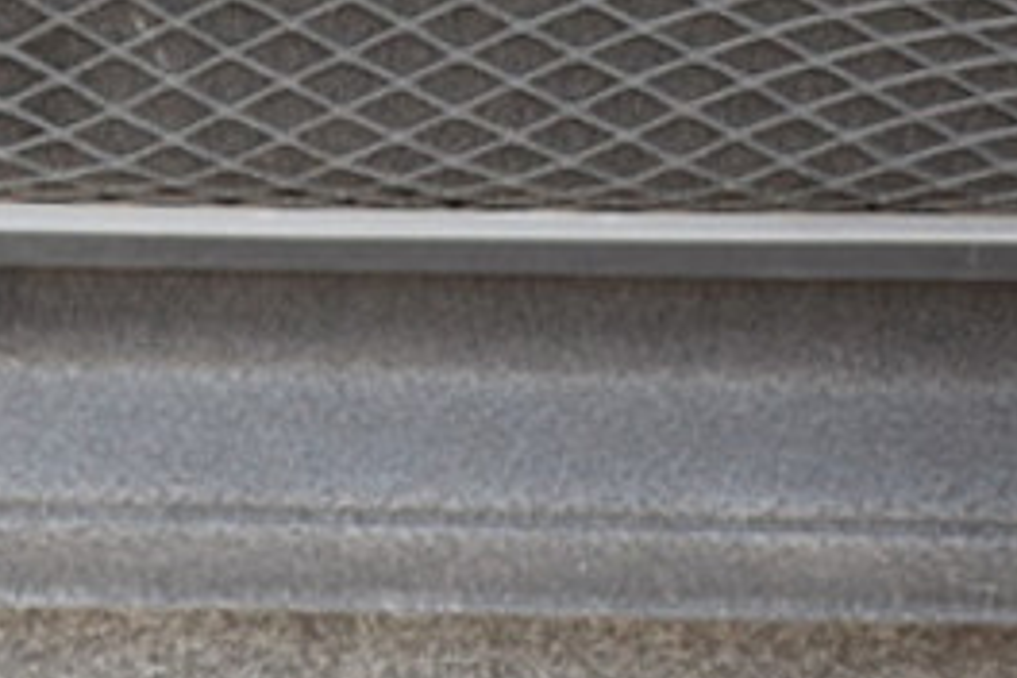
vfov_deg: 5.4
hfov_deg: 8.1
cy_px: 1420
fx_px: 6967
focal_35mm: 247
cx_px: -589
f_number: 4.2
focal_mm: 31
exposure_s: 1/60
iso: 800
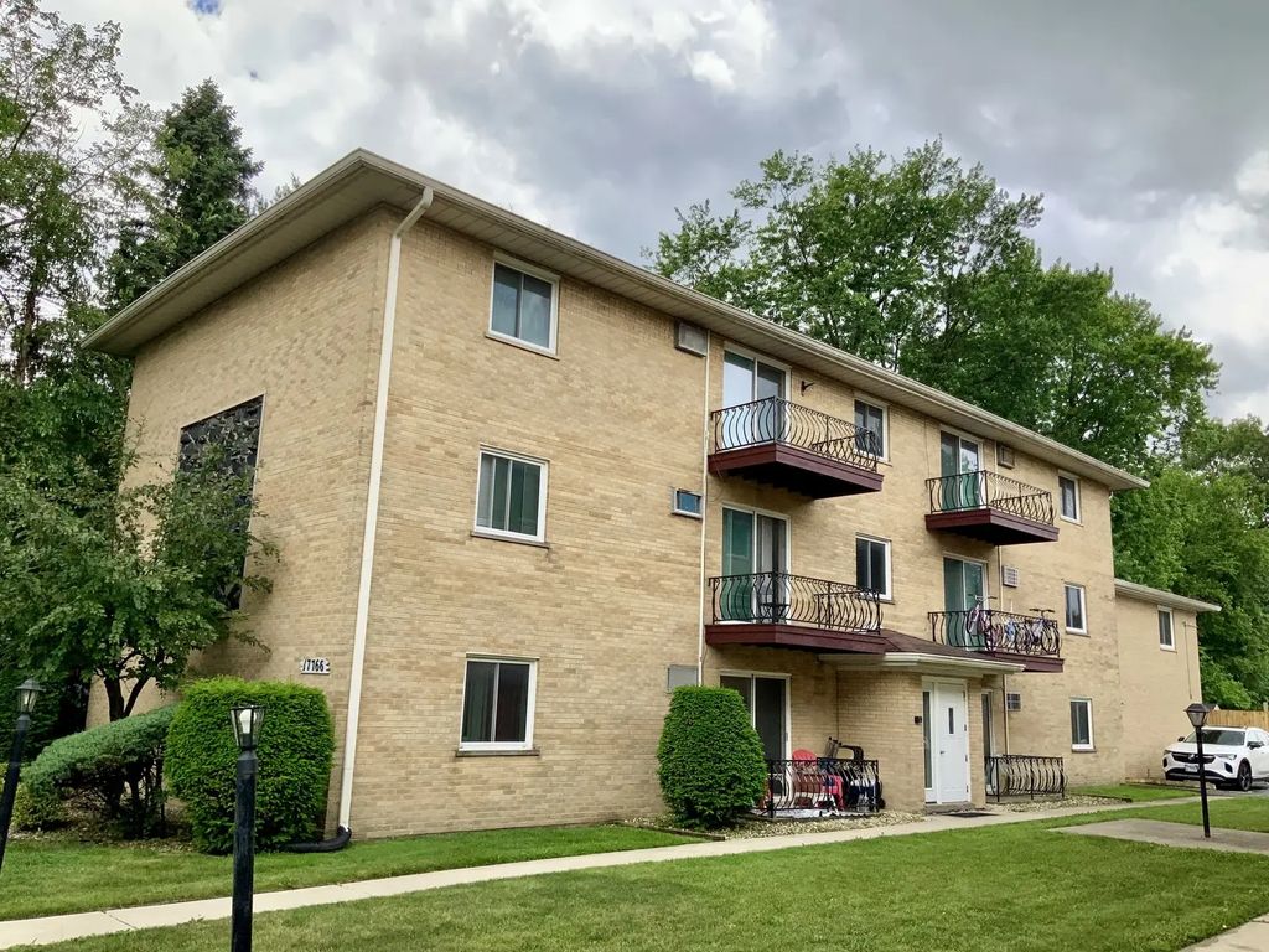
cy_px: 476
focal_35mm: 29
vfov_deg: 48.2
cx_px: 634
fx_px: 1063
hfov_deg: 61.7
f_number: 1.8
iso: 16
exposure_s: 1/1195
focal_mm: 3
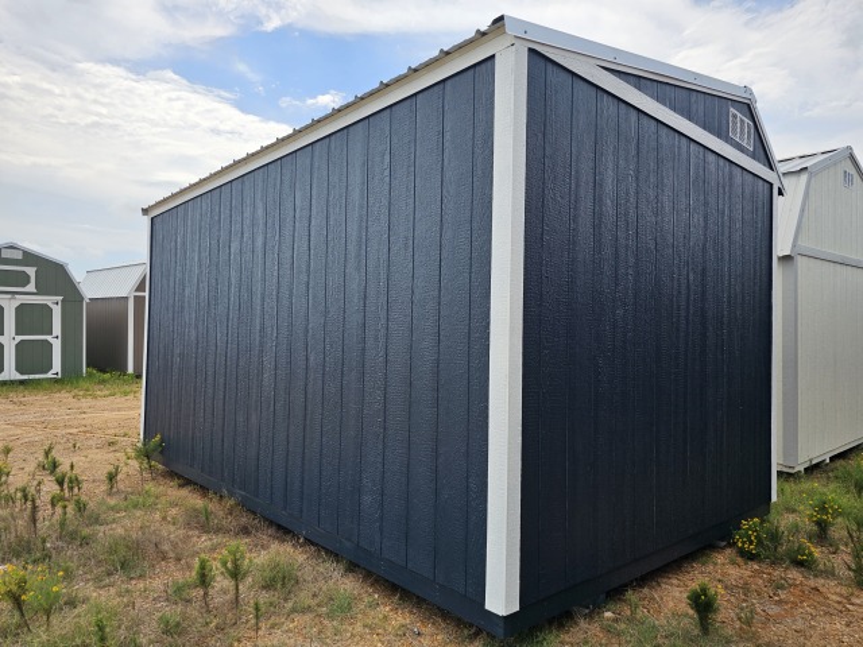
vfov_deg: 58.9
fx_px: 573
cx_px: 432
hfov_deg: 73.9
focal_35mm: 23
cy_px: 324
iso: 10
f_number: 1.7
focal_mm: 6.3
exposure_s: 1/548
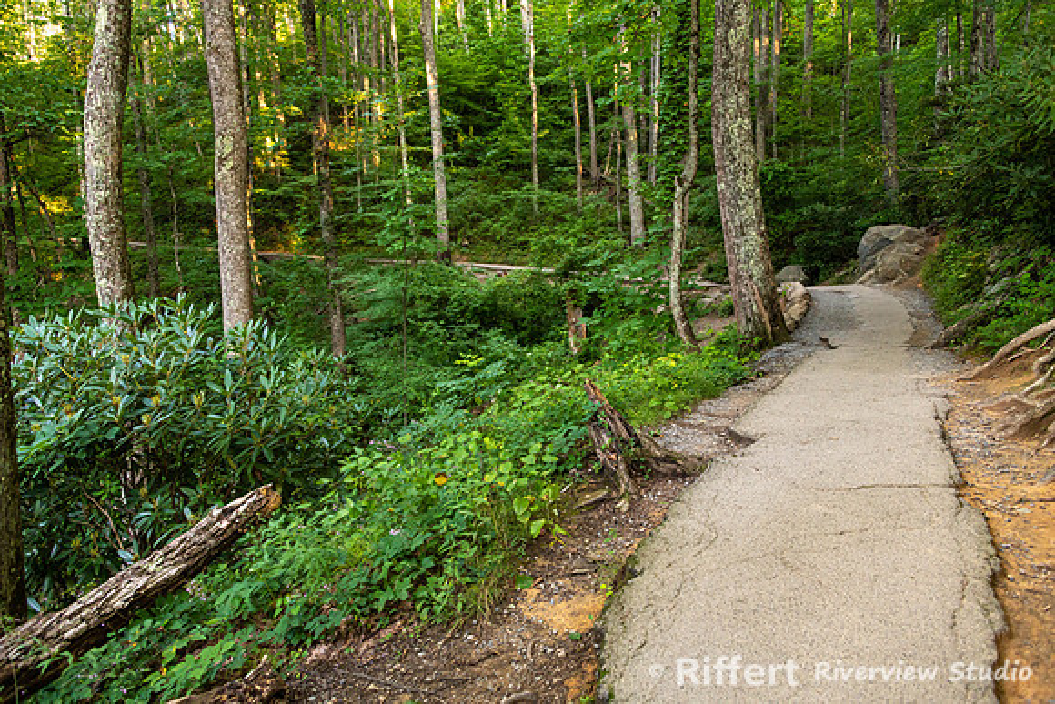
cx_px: 528
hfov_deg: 65.5
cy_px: 352
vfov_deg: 46.4
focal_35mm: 28
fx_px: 821
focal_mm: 28
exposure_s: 1/125
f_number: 3.5
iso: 1400
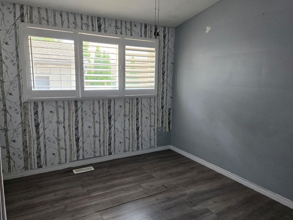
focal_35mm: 25
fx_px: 212
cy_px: 111
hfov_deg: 69.3
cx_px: 140
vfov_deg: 54.9
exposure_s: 1/180
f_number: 1.8
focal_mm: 5.4
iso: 160
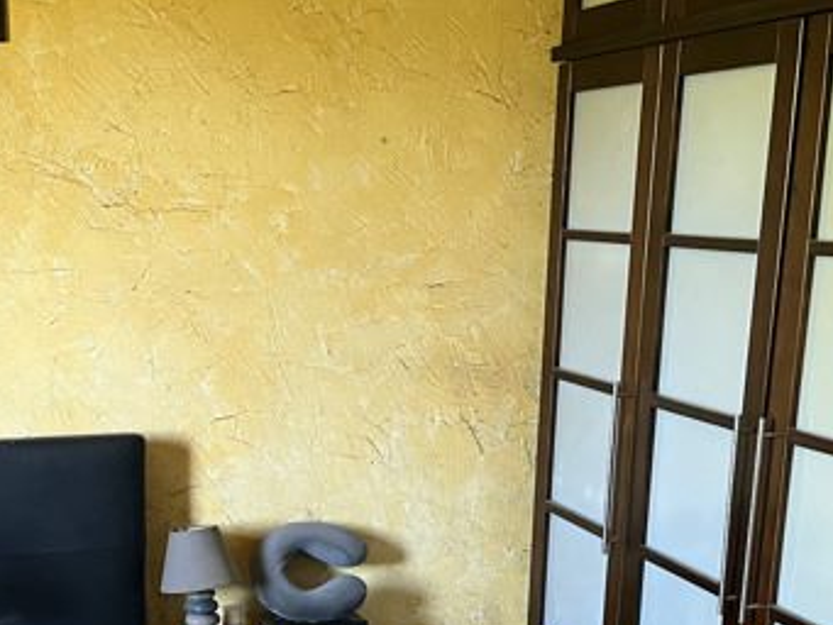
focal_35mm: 61
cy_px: 610
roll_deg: +0.3
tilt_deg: -14.2
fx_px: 1468
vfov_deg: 23.2
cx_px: 93
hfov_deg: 30.4
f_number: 1.6
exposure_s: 1/60
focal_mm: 5.1
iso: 250
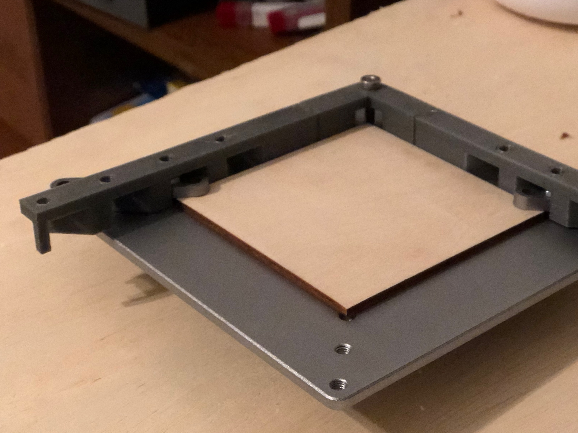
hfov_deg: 27.3
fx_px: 1186
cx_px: 350
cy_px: 245
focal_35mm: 71
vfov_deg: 20.7
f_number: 2.8
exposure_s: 1/60
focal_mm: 6.6
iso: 1250
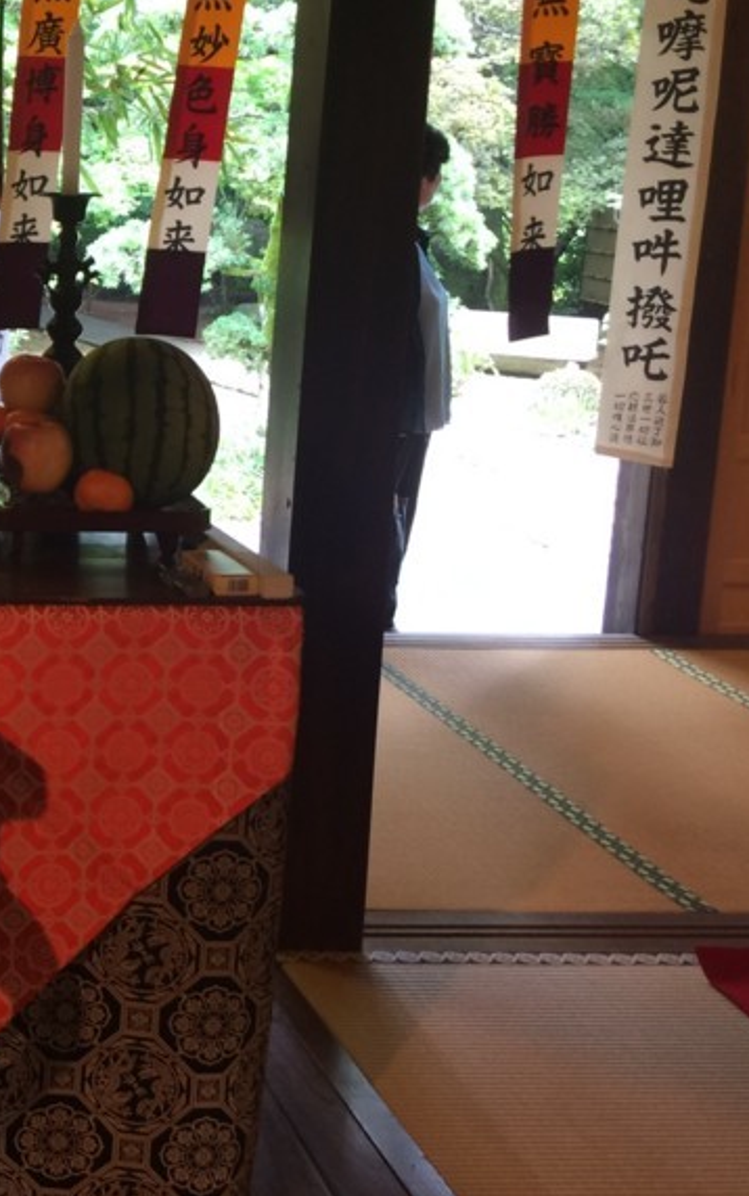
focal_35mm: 55
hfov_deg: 20.8
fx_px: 1795
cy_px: 431
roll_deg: -1.0
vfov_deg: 36.6
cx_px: -297
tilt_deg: -14.6
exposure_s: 1/30
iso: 50
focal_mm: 4.15
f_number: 2.2
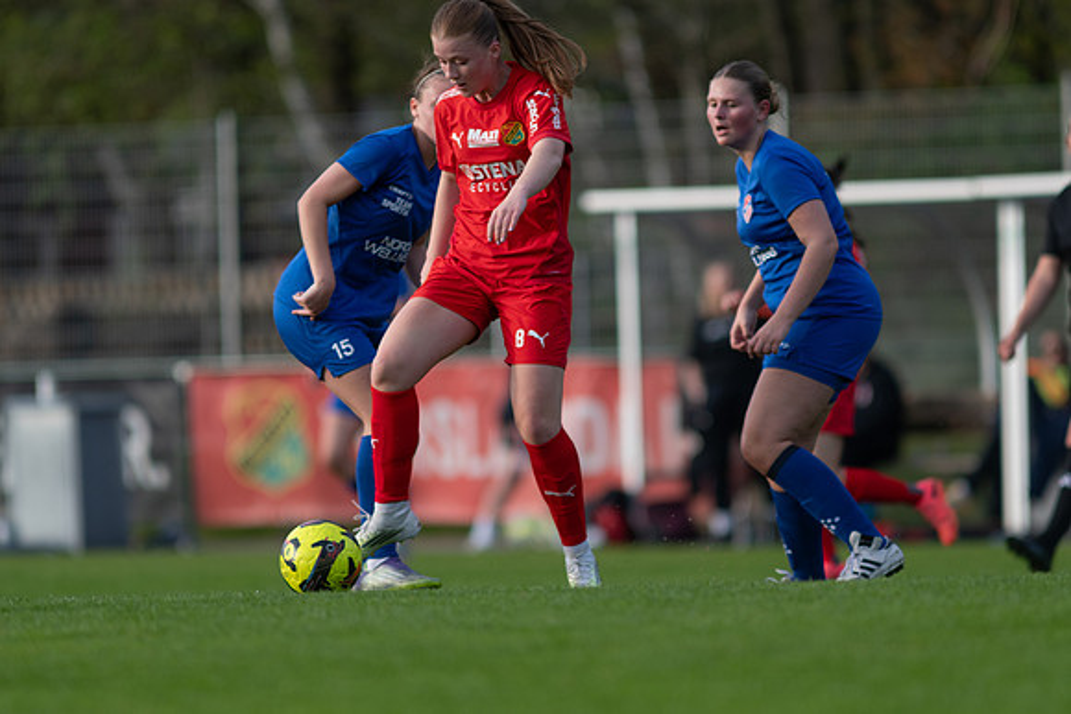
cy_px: 357
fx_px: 13390
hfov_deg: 4.6
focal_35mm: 450
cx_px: 536
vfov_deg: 3.1
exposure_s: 1/1600
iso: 180
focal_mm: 300
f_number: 3.2
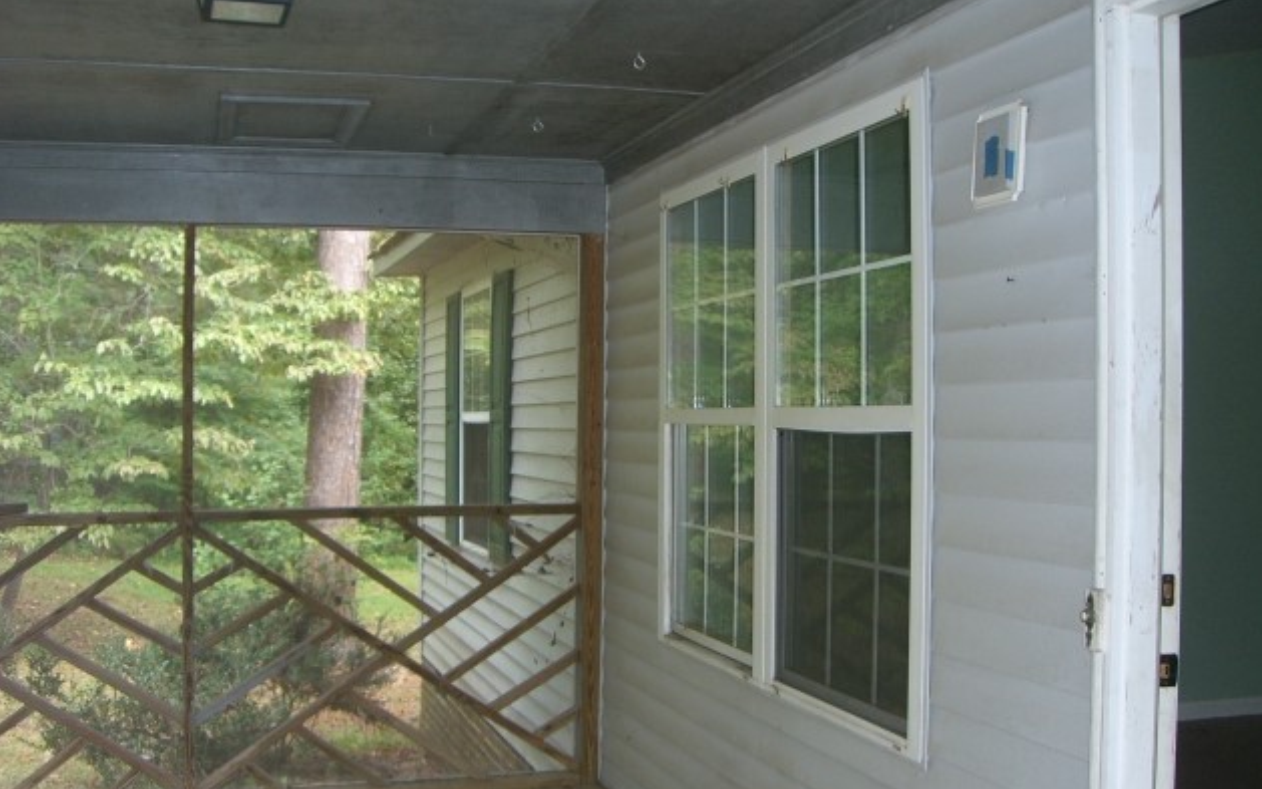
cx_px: 640
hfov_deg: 48.2
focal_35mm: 41
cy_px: 410
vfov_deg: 31.2
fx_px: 1410
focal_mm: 6.2
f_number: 2.7
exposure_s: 1/60
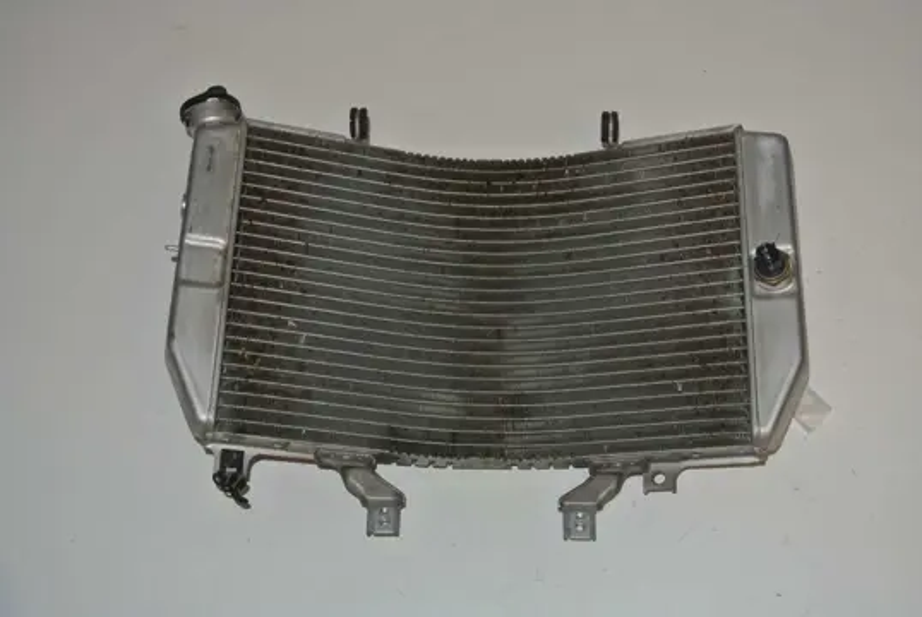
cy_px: 308
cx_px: 461
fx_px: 1205
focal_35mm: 47
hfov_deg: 41.9
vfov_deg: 28.7
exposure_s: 1/60
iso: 200
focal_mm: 17.5
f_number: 4.5
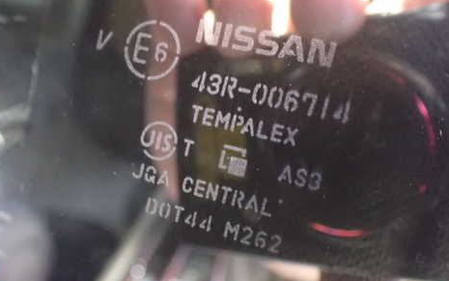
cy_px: 156
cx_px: 188
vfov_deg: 31.2
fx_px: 502
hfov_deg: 48.0
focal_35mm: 41
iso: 1600
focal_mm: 5.4
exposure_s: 1/30
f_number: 2.3
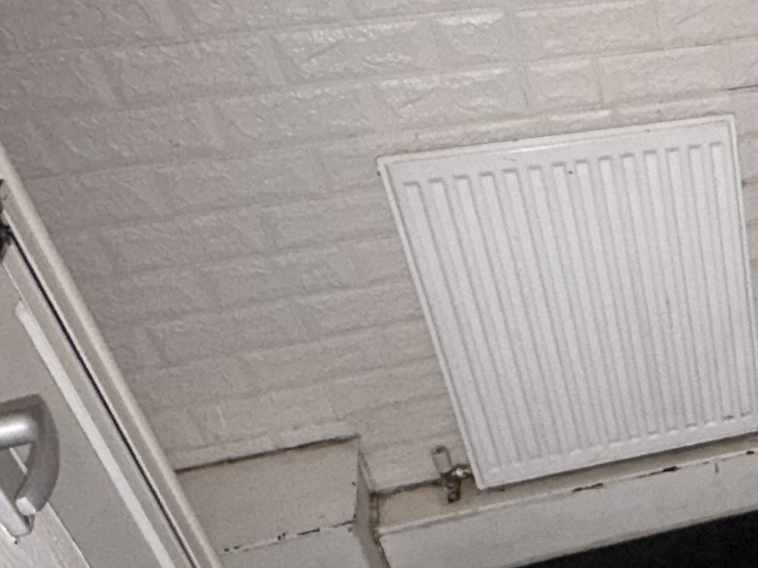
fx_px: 1117
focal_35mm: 51
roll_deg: -1.3
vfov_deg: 28.1
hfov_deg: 30.8
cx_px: 944
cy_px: 430
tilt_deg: -37.0
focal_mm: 2.22
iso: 160
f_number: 2.2
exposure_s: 1/30
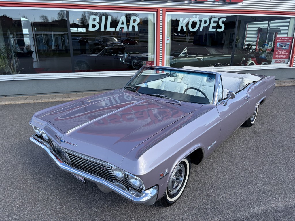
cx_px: 148
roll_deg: +1.8
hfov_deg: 67.3
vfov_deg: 53.1
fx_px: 222
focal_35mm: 26
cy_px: 110
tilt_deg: -20.3
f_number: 1.6
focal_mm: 5.96
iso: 50
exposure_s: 1/1311
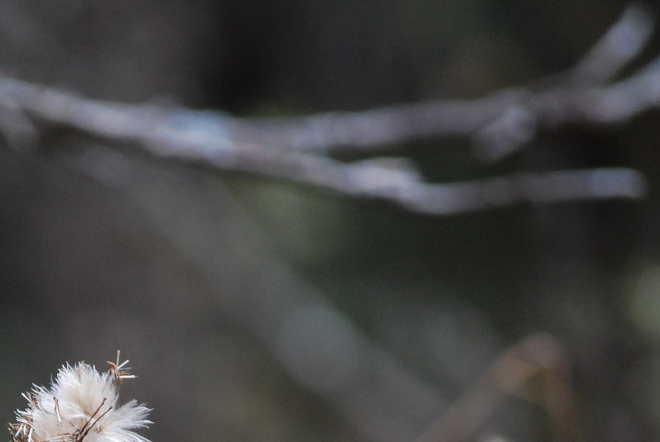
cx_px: 65
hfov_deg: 3.1
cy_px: 417
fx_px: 12150
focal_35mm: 662
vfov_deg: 2.1
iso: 800
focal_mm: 200
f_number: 5.6
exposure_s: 1/500
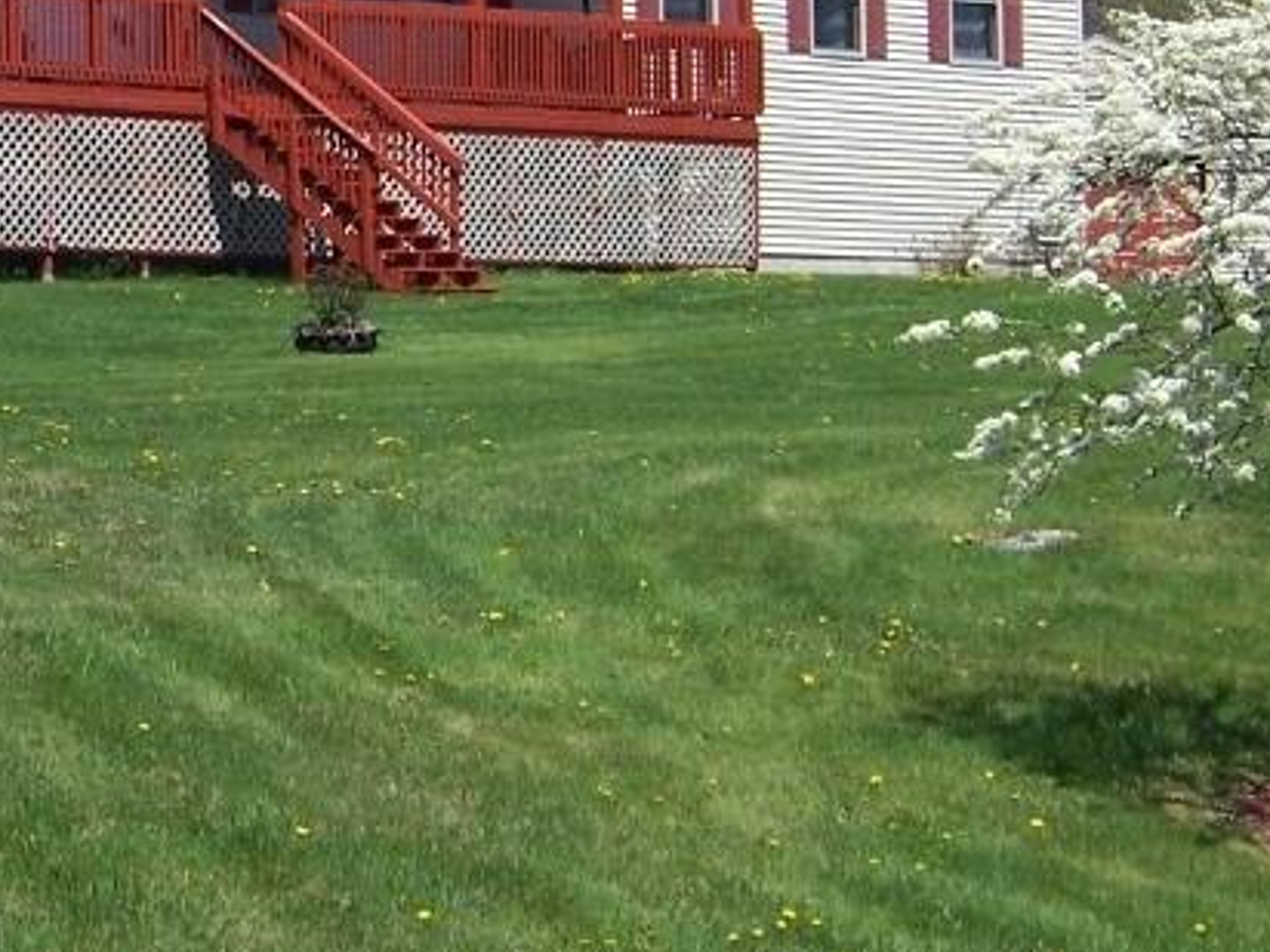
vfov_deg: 9.9
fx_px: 5467
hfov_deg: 13.0
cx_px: -166
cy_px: 111
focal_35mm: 149
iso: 80
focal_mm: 10
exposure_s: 1/750
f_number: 4.8
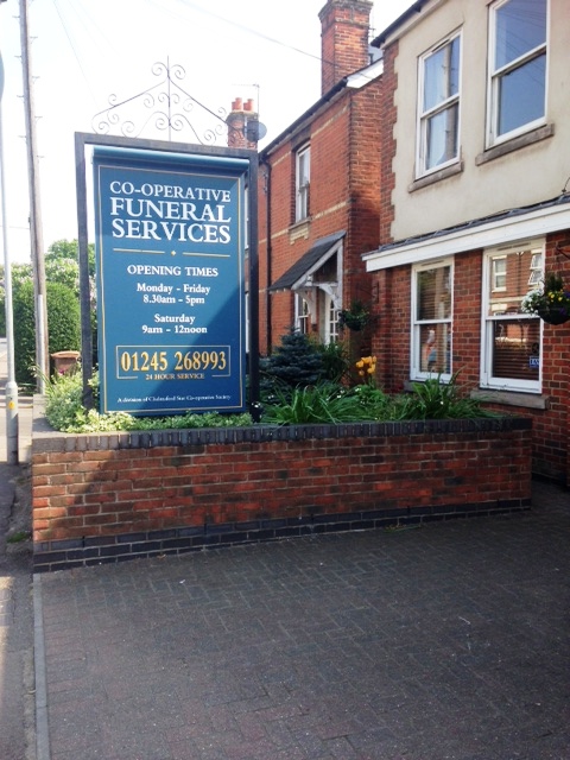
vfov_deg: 55.4
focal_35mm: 33
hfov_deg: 42.9
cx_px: 285
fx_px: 725
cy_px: 380
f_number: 2.4
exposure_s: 1/516
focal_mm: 4.12
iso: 50
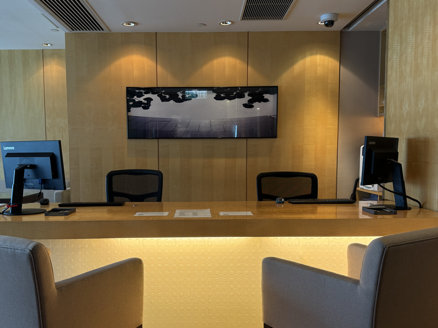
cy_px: 182
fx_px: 405
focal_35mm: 32
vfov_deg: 44.1
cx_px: 202
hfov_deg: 56.8
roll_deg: +0.1
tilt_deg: -4.6
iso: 125
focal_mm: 6.76
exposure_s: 1/50
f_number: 1.78
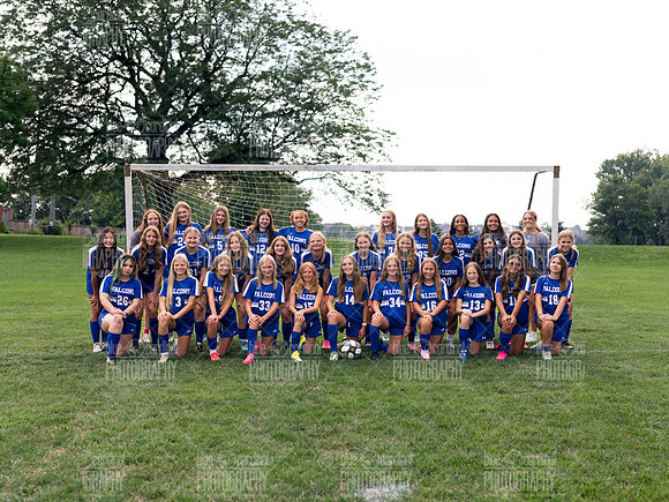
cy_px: 243
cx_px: 341
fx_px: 955
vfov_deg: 29.4
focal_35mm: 49
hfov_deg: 38.6
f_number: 2.2
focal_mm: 35
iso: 200
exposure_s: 1/250
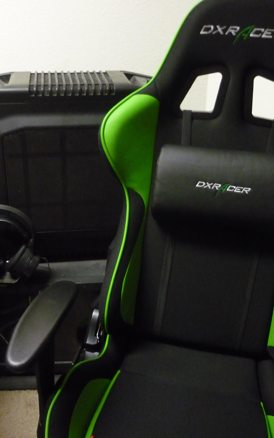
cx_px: 121
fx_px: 430
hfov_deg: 35.3
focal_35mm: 36
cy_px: 222
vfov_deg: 54.0
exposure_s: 1/10
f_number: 2.8
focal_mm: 5.5
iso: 800
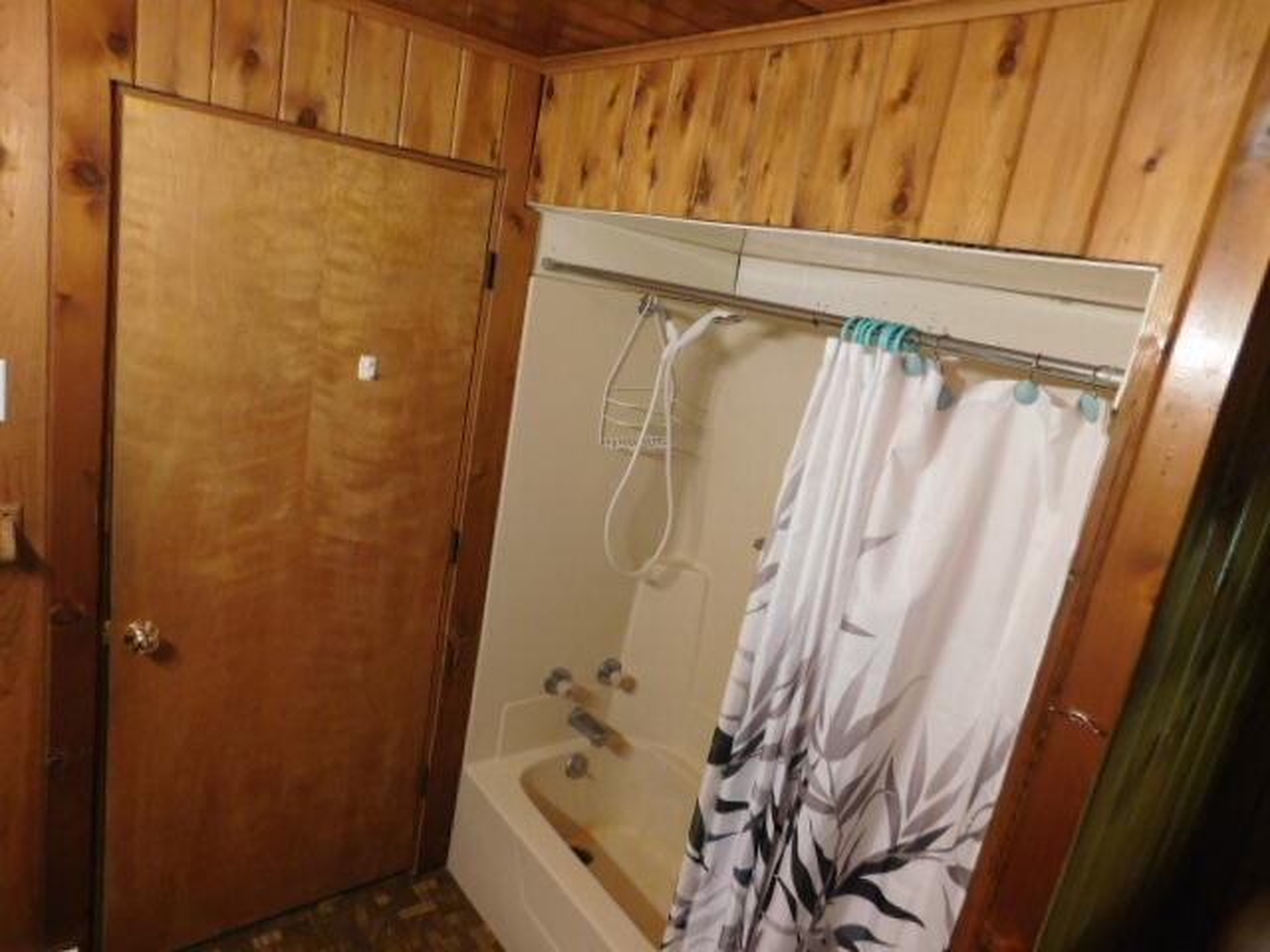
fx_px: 844
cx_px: 635
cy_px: 476
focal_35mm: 23
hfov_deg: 73.9
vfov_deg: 58.9
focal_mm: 4
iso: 280
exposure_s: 1/30
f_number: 3
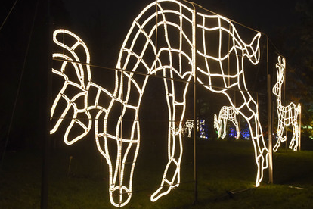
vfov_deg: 35.9
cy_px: 109
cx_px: 169
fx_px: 322
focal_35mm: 37
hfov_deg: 51.8
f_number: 5.6
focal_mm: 34
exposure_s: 1/25
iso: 3200
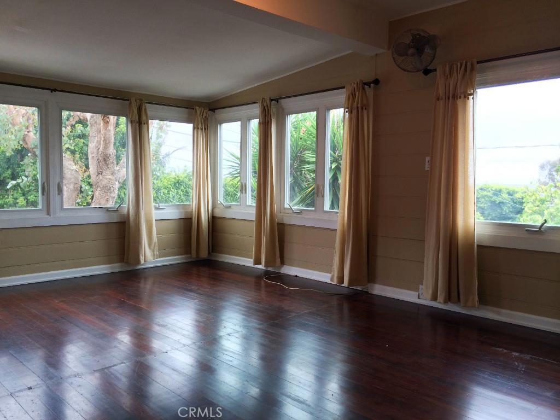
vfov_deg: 48.2
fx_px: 469
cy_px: 210
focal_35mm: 29
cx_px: 280
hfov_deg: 61.7
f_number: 2.2
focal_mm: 4.15
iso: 40
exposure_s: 1/120
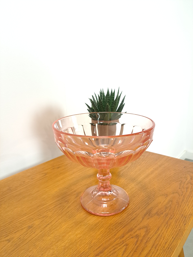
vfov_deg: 71.6
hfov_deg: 56.8
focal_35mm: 24
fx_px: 178
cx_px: 96
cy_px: 128
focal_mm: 5.23
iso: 400
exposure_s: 1/50
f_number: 1.8
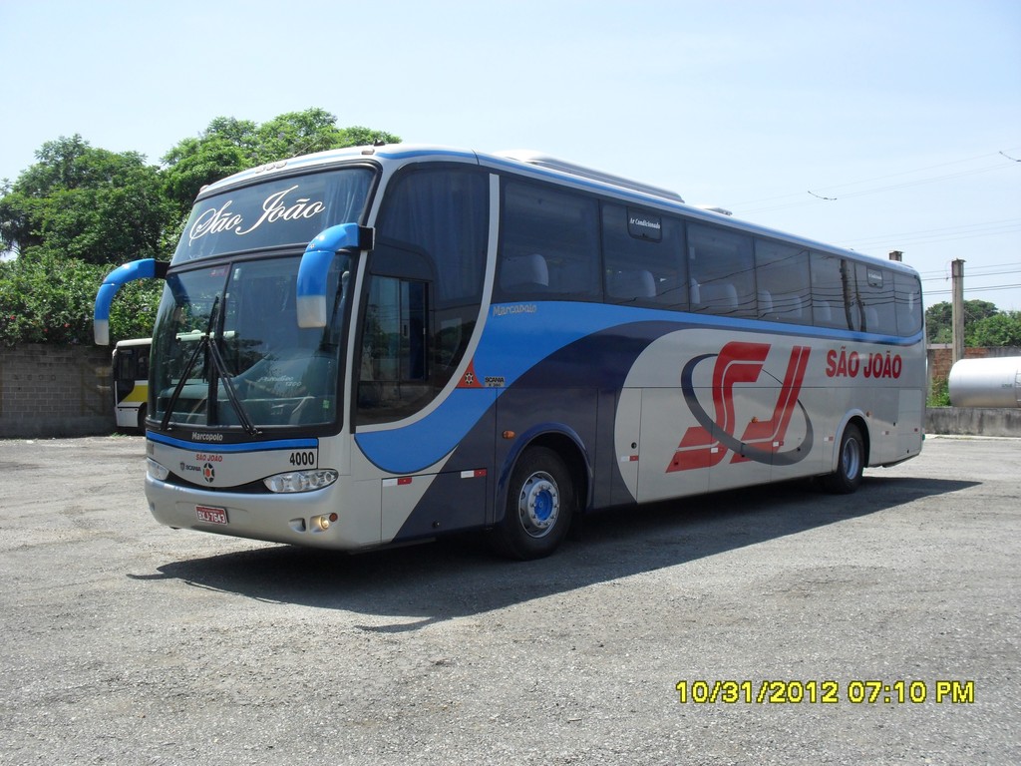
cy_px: 383
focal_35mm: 35
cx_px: 510
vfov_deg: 40.7
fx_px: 1032
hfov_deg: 52.6
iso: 100
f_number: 8.4
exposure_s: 1/180
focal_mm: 6.3
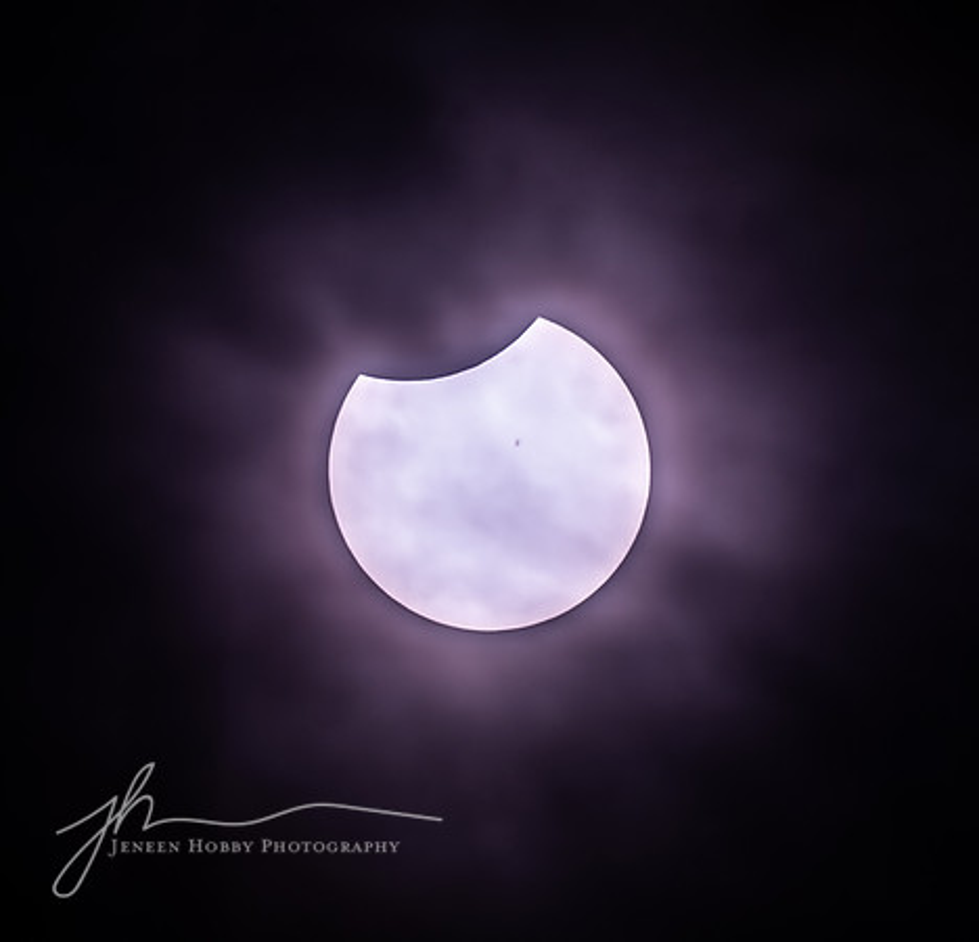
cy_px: 467
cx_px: 568
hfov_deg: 1.6
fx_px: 34469
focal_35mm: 1098
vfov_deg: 1.6
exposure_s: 1/50
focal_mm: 550
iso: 100
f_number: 9
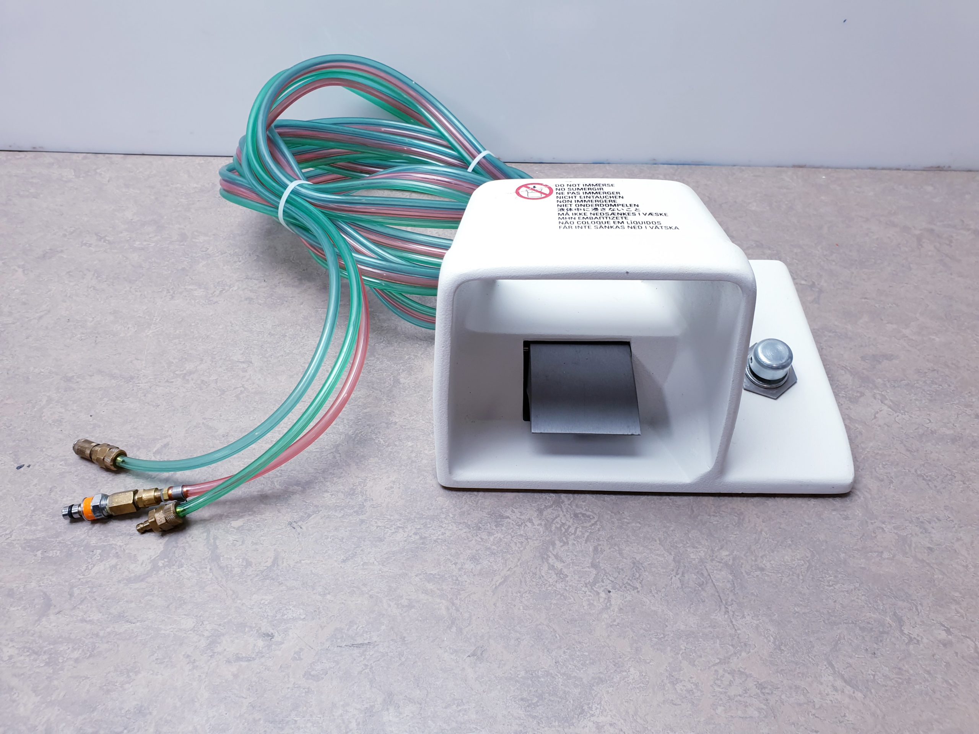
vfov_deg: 53.1
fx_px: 735
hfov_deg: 67.3
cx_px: 490
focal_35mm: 26
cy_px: 367
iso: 50
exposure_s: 1/50
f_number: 2.4
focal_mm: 4.3
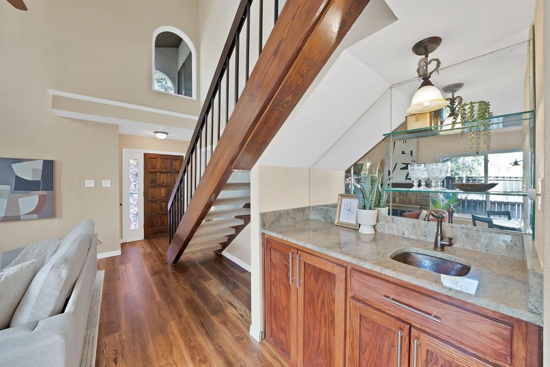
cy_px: 184
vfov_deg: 90.1
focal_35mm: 12
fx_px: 183
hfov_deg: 112.6
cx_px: 275
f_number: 9
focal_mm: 12
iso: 640
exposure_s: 1/1.67
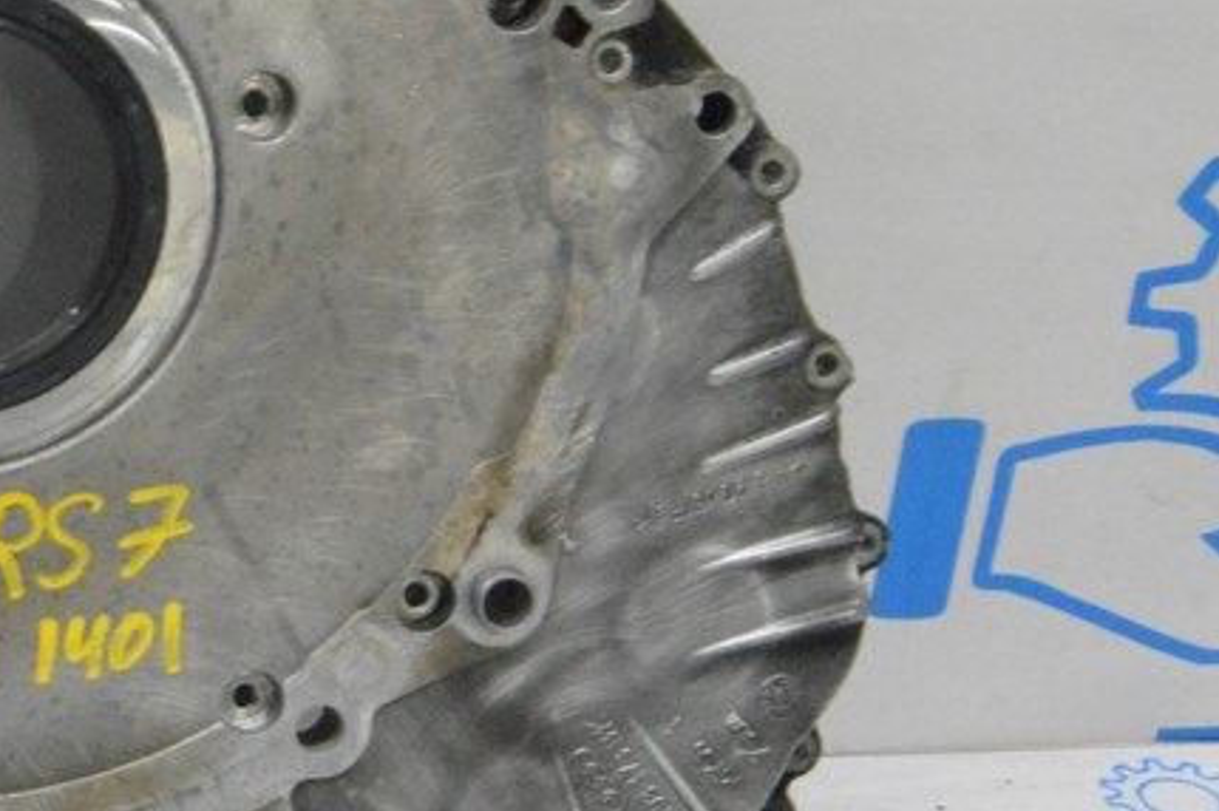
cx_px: -187
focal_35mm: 100
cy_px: 279
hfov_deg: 19.4
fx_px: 3383
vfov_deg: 13.6
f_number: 20
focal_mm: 28
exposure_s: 1/20
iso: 6400
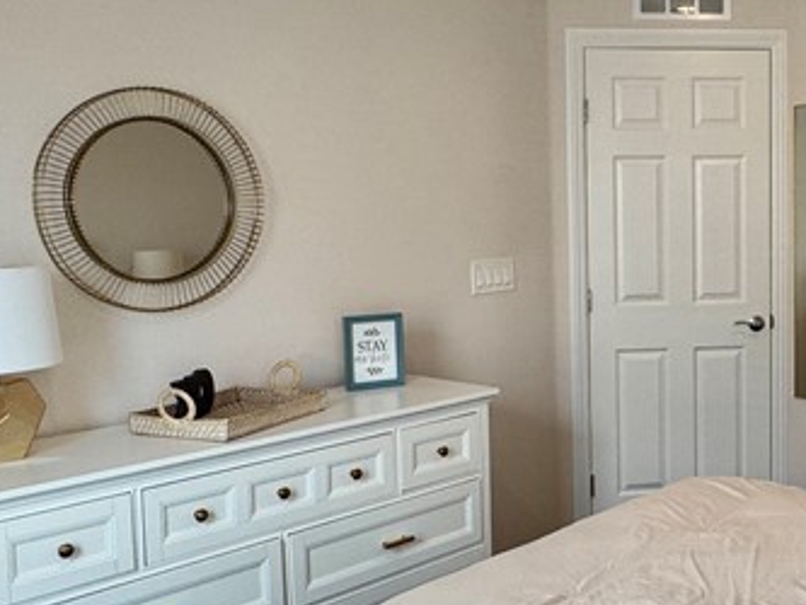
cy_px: 283
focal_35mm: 43
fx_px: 1002
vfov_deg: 33.6
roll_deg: +0.0
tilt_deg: -4.7
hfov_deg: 42.0
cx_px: 641
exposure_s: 1/120
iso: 100
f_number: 2.2
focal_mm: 2.22
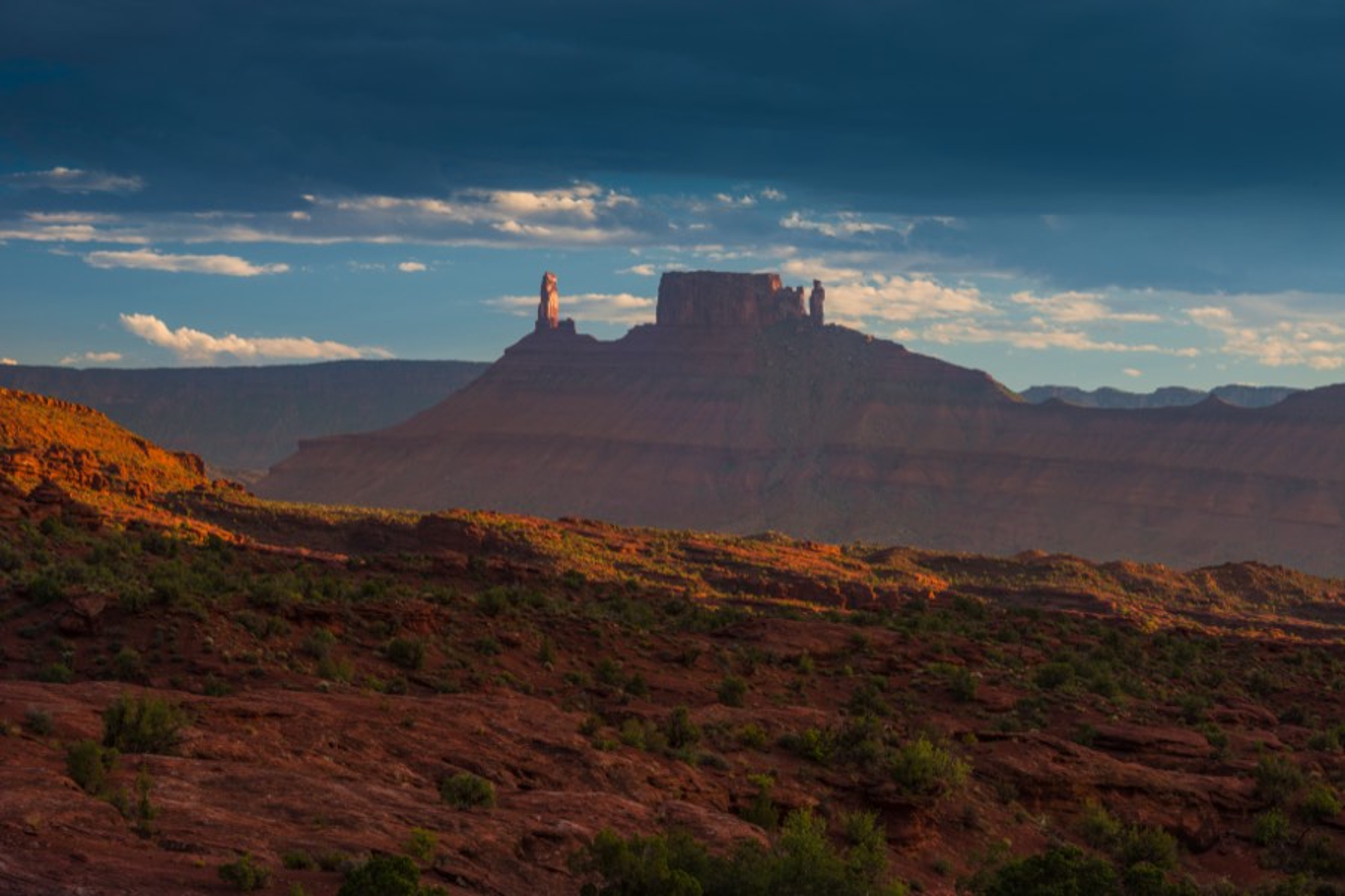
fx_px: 4483
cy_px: 448
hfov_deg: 17.1
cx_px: 672
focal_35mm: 120
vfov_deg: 11.4
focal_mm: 120
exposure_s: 1/25
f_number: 11
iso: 100
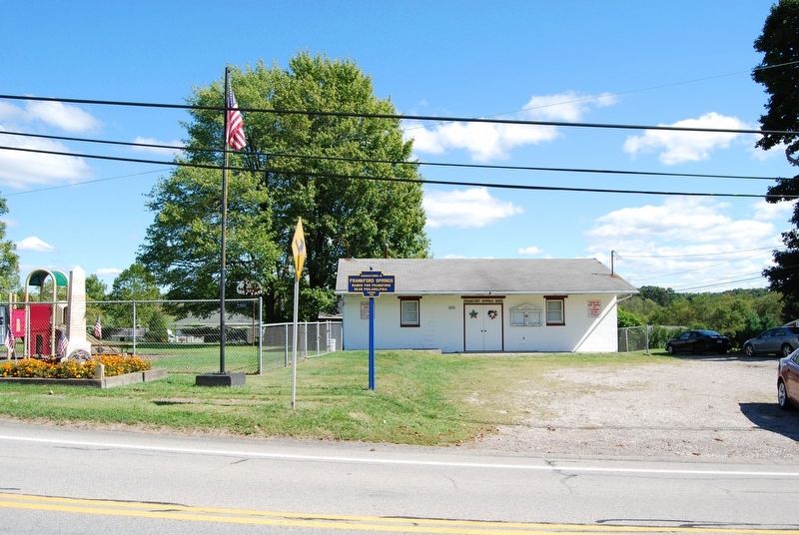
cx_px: 400
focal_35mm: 30
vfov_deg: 43.7
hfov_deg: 61.9
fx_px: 667
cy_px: 268
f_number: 7.1
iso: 100
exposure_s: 1/200
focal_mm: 20
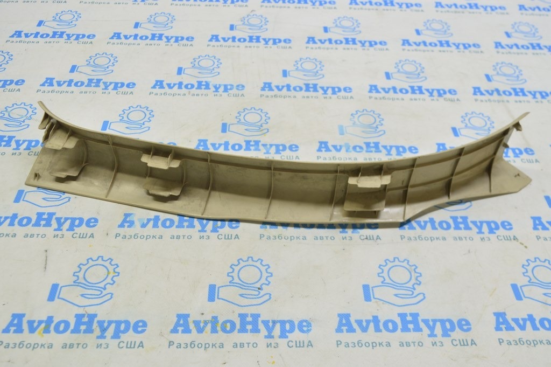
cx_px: 276
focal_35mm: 38
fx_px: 573
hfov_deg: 51.3
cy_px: 184
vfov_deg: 35.4
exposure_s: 1/20
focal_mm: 25
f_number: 5.6
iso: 400
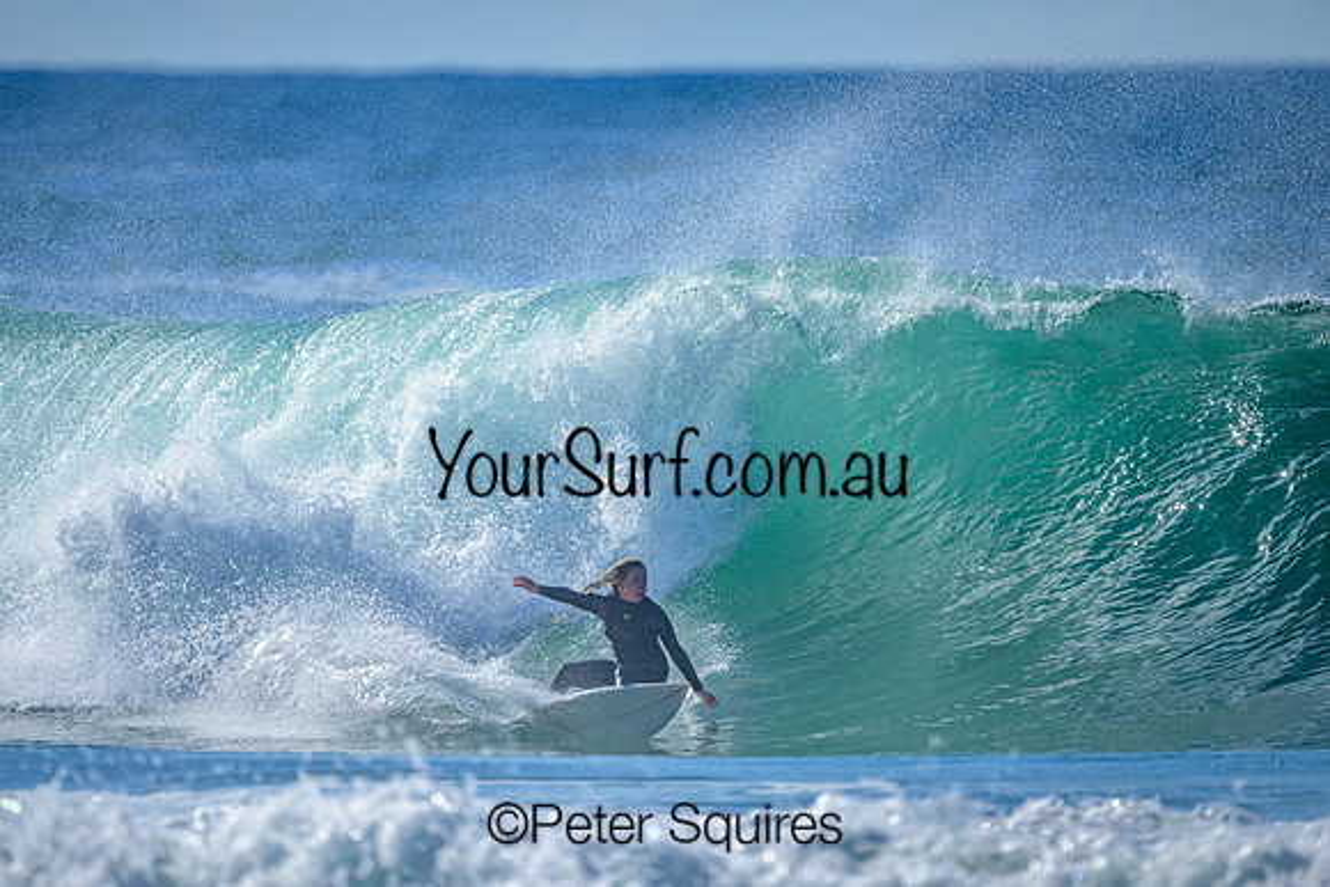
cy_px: 444
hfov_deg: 2.5
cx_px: 665
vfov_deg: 1.7
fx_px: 30116
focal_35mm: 815
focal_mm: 800
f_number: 6.3
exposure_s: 1/2000
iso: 160
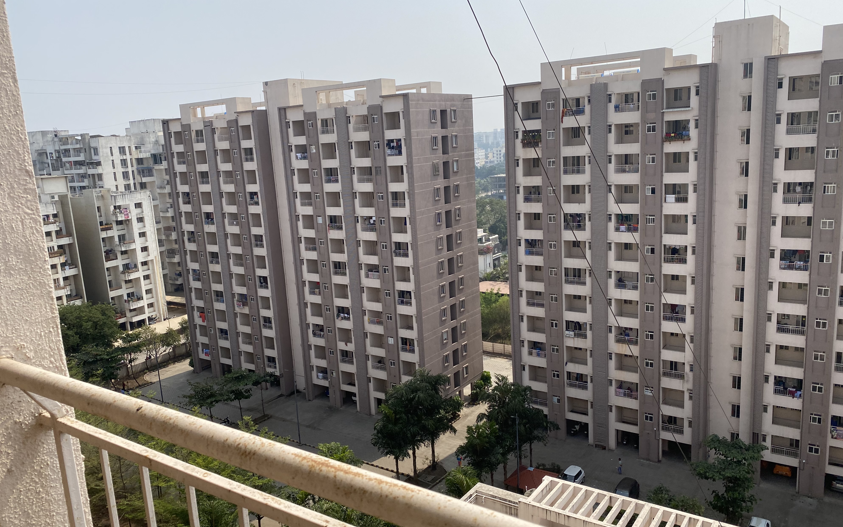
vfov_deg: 44.5
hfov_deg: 66.5
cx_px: 421
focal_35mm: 28
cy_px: 257
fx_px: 643
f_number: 1.8
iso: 32
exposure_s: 1/3731
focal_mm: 4.25
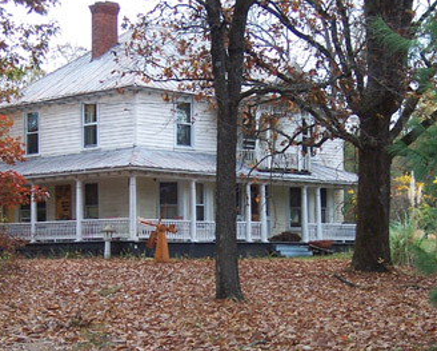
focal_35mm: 89
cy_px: 230
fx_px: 1152
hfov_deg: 21.5
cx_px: 177
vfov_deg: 17.3
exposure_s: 1/90
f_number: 4
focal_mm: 10
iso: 140
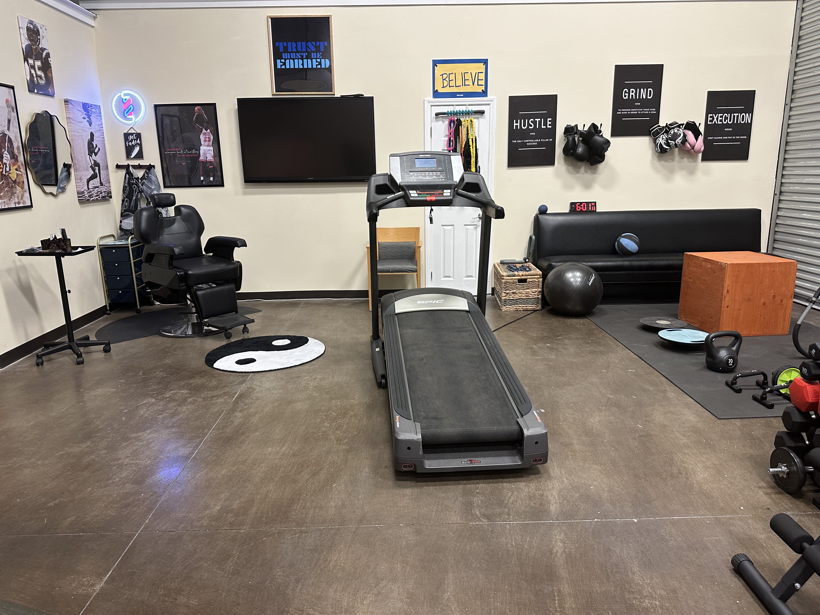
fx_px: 569
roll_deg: +0.4
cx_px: 410
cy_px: 308
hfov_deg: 71.6
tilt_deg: -13.1
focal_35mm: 24
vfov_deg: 56.8
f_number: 1.78
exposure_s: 1/60
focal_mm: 6.86
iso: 160
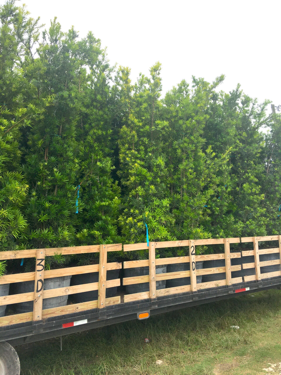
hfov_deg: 48.2
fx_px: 314
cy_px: 188
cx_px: 140
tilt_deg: +8.6
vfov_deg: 61.7
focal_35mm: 29
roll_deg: +2.8
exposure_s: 1/1261
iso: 25
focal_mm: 4.15
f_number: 2.2
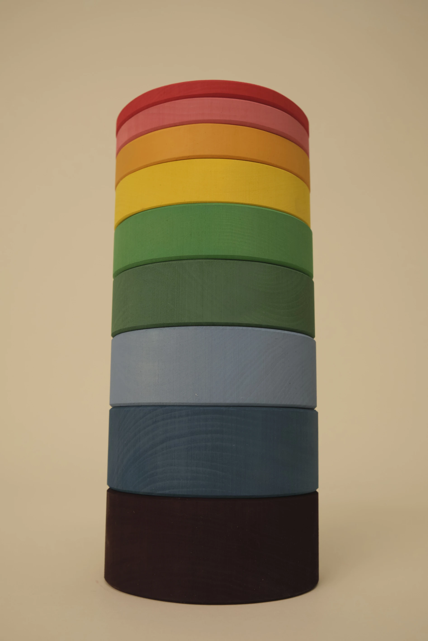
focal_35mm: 35
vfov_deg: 54.4
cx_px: 214
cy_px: 320
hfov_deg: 37.8
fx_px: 624
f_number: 5.6
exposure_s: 1/250
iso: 800
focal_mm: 23
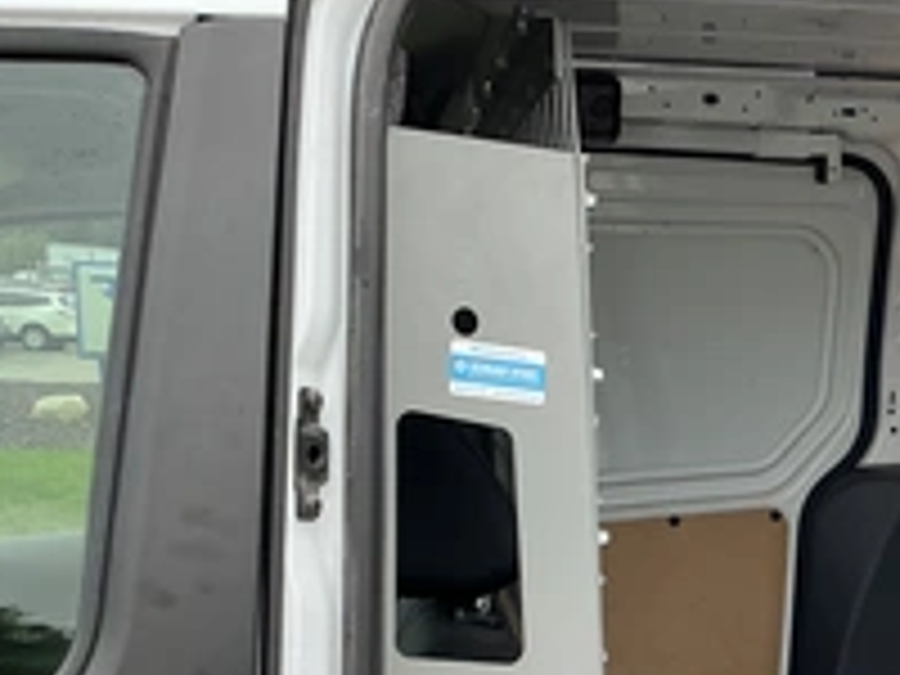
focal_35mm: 56
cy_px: 657
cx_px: 796
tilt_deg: -10.4
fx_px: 1456
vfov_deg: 25.0
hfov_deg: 32.7
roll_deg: -3.2
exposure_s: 1/159
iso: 20
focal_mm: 3
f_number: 1.8
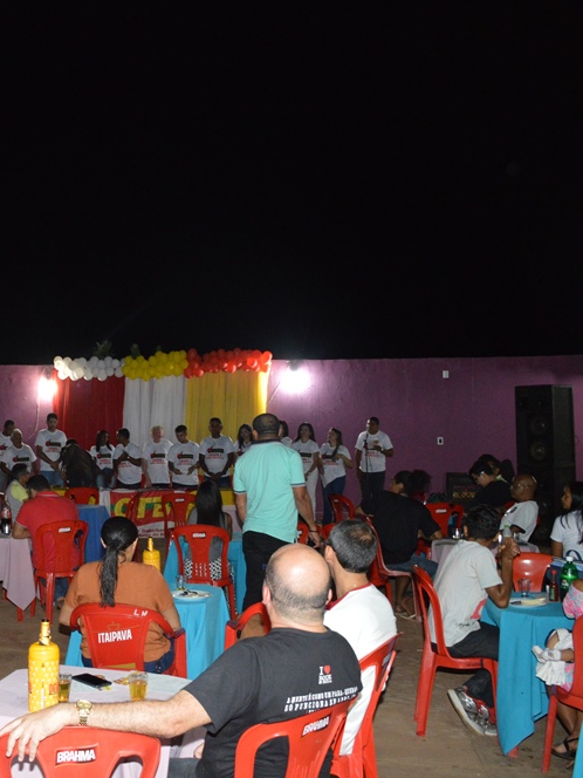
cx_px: 68
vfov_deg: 46.8
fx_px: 898
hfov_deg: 34.2
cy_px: 383
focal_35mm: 40
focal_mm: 18
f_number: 3.5
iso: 2000
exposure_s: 1/60
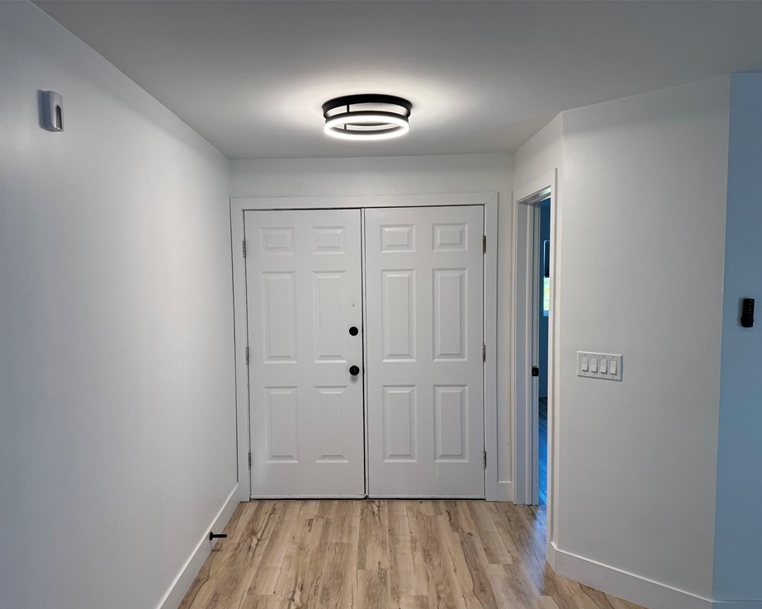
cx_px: 348
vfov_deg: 54.9
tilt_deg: -2.0
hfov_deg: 65.9
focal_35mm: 26
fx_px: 586
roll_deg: +1.0
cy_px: 316
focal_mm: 6.76
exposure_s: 1/120
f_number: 1.78
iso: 125
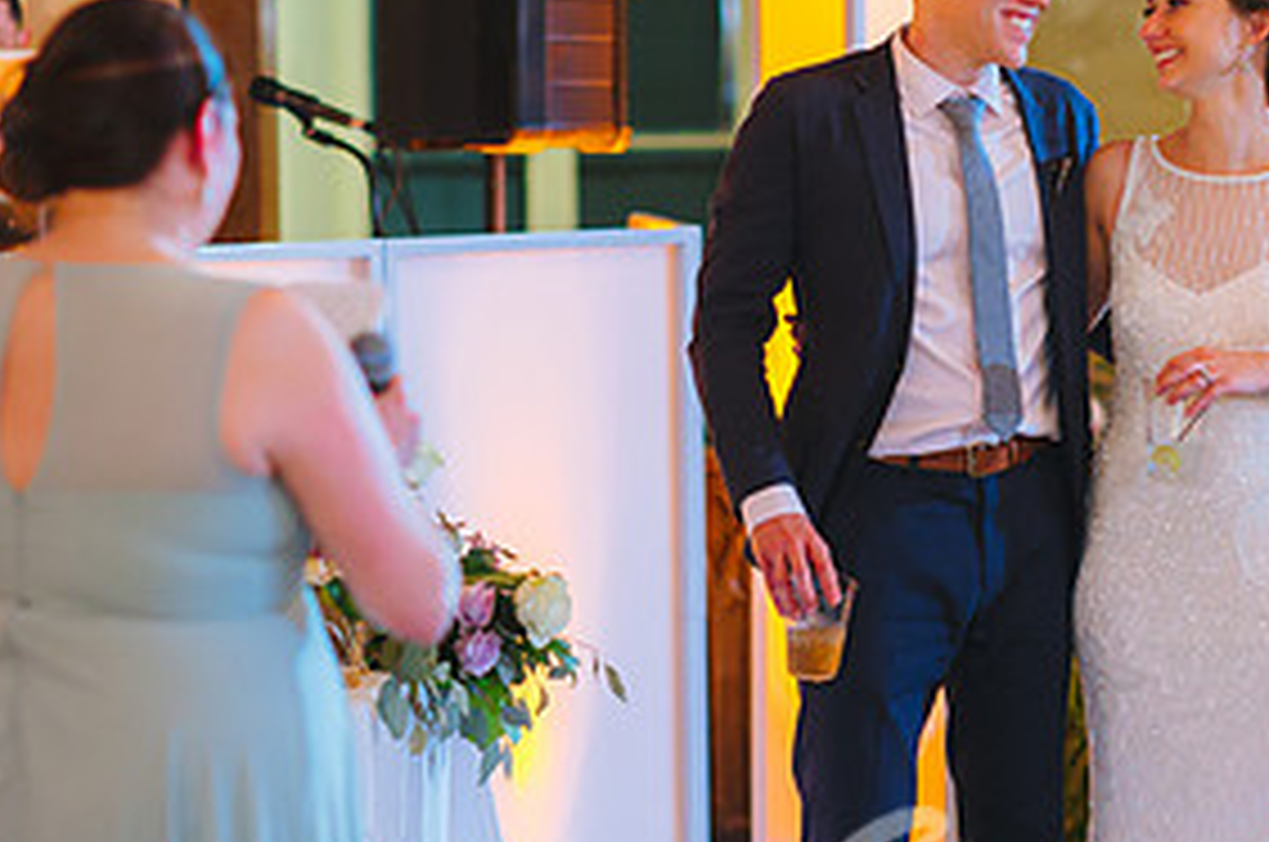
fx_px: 6158
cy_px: 554
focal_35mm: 175
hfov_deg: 11.8
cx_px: 688
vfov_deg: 7.8
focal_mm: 85
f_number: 2
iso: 2500
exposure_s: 1/80
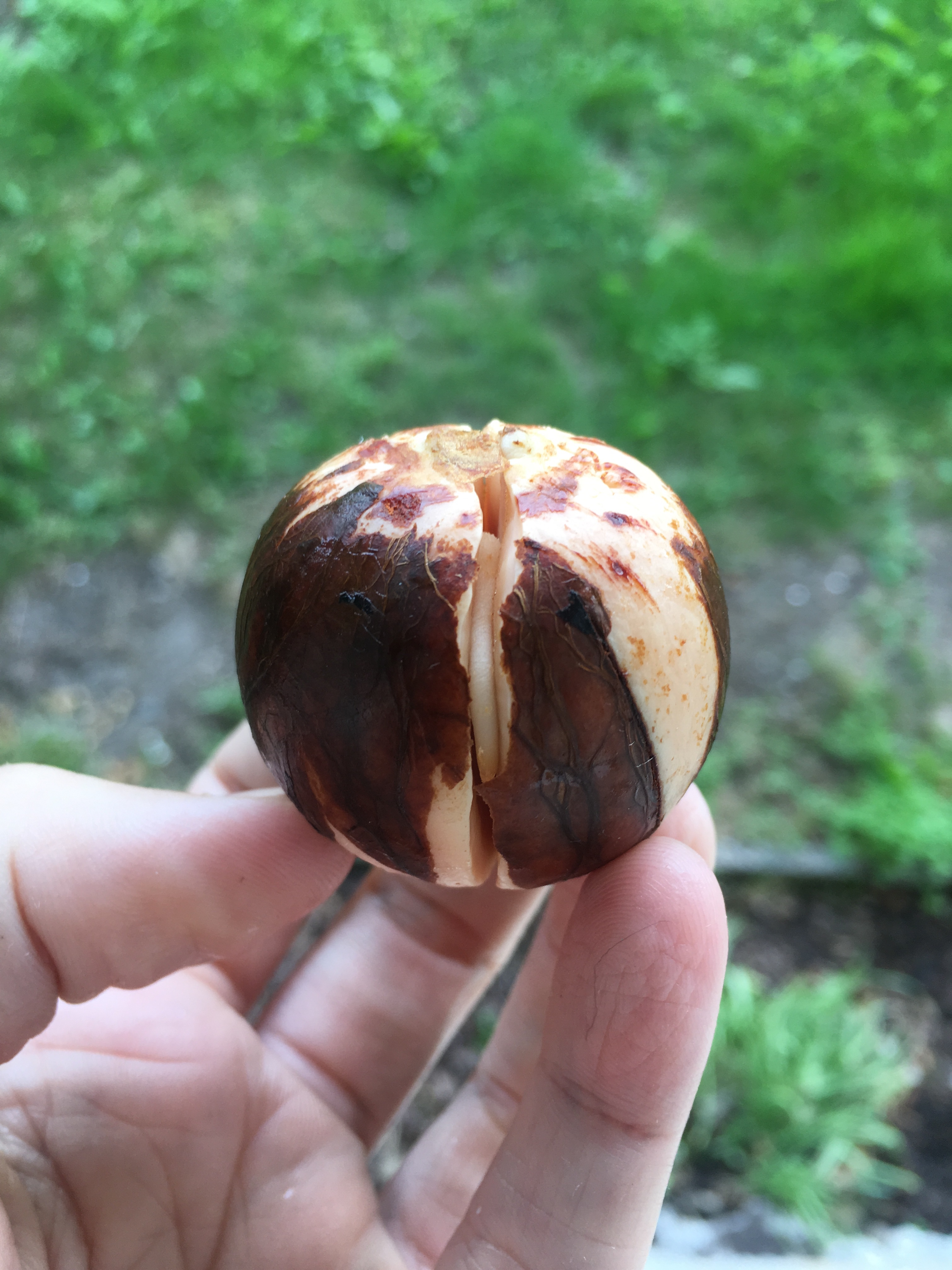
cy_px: 635
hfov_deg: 48.2
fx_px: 1063
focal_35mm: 29
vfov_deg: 61.7
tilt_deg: -68.5
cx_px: 476
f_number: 2.2
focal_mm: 4.15
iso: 25
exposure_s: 1/50
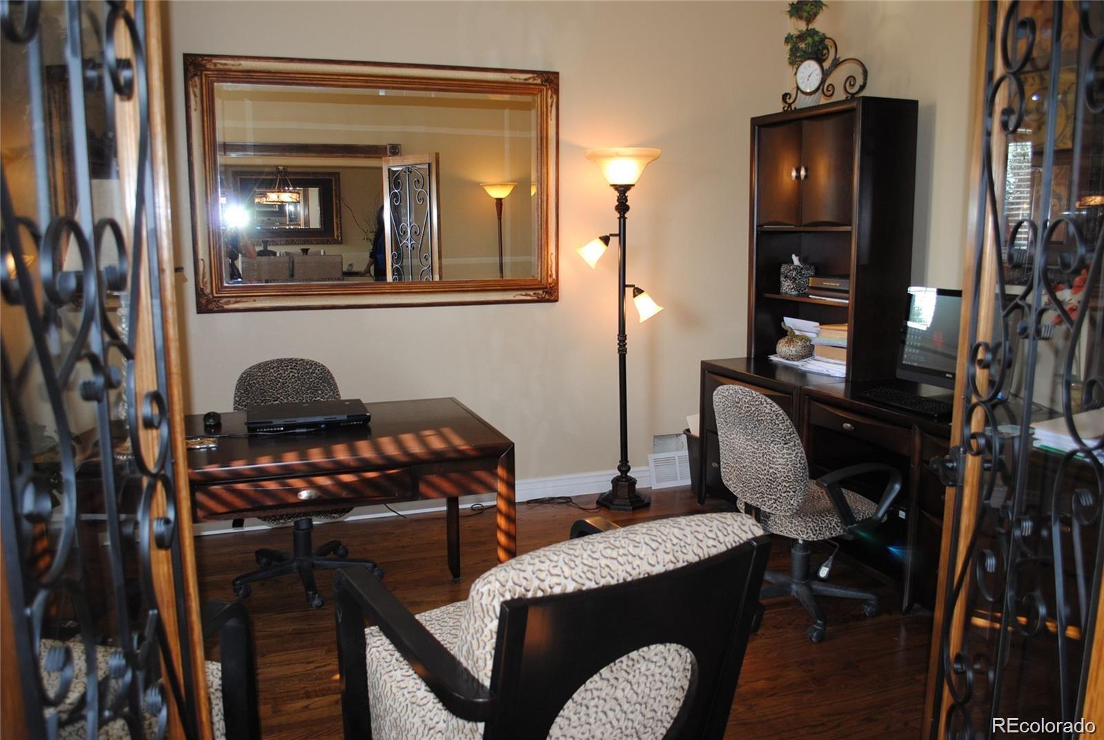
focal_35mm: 27
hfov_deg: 67.3
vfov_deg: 48.1
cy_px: 370
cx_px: 552
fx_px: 829
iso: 200
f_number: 3.5
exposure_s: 1/60
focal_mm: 18
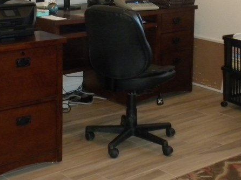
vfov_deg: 17.0
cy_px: 8
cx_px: 124
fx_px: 591
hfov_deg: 23.0
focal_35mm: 85
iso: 400
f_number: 3.5
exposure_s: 1/30
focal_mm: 6.6
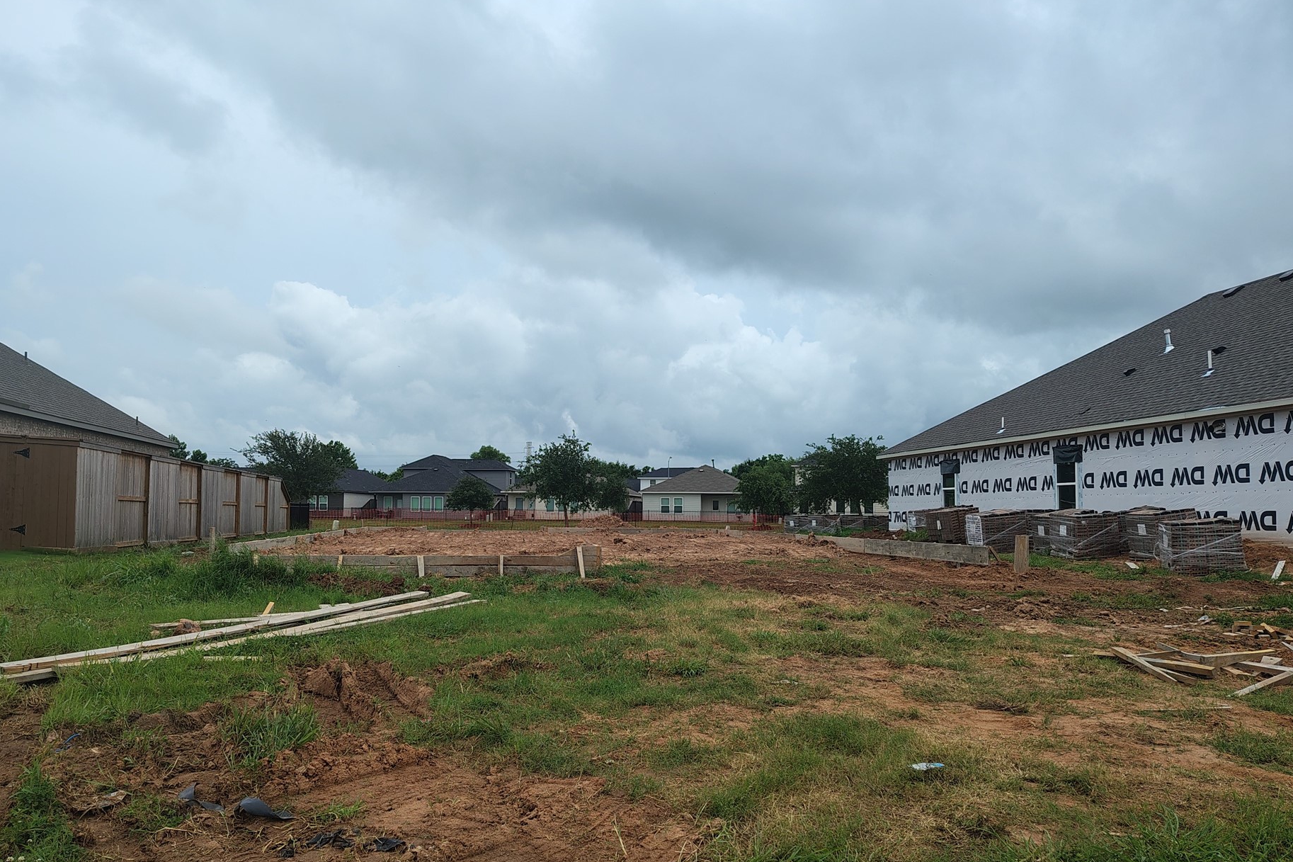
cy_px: 467
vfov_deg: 46.3
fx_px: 1006
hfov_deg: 65.4
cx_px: 588
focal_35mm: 28
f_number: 1.8
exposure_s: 1/2708
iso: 102
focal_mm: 5.56
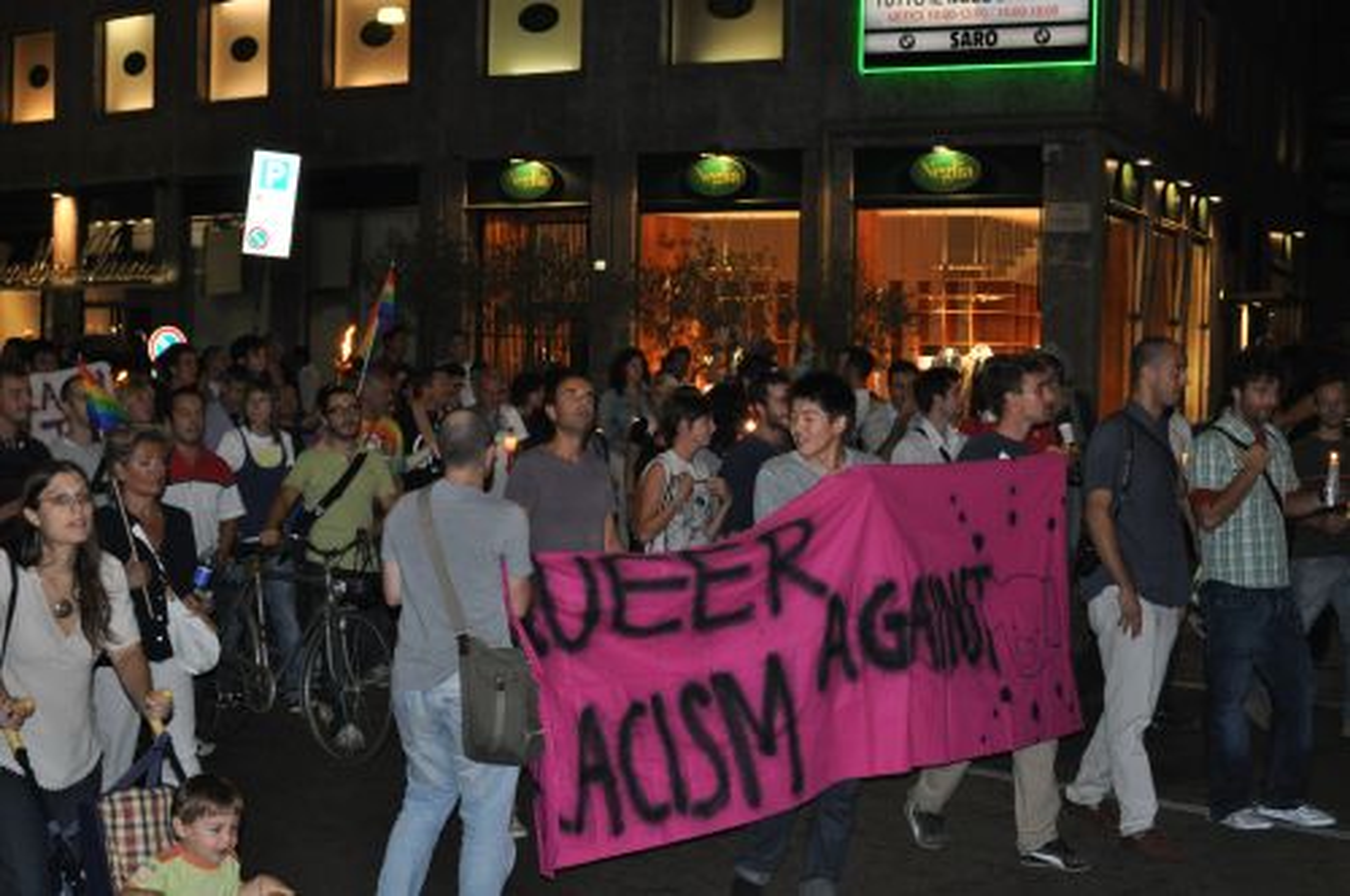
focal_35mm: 69
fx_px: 2584
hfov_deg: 29.3
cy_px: 448
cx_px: 675
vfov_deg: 19.7
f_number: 5.3
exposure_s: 1/60
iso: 800
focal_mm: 46
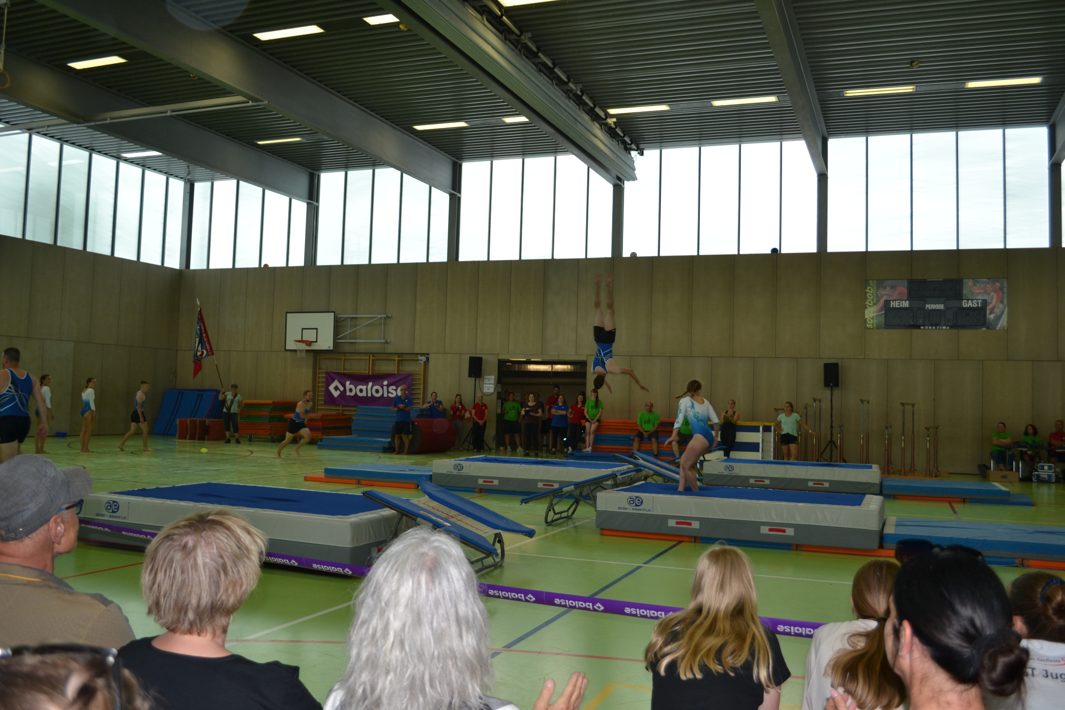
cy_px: 355
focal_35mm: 30
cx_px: 532
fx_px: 887
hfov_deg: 61.9
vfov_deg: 43.6
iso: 125
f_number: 4
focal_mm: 20
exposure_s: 1/125
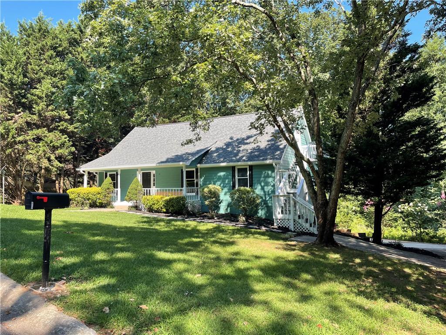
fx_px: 322
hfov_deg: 69.4
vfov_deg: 54.9
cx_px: 223
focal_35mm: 25
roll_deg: +0.6
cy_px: 168
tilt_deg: +3.2
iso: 32
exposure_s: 1/700
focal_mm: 5.1
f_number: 1.6
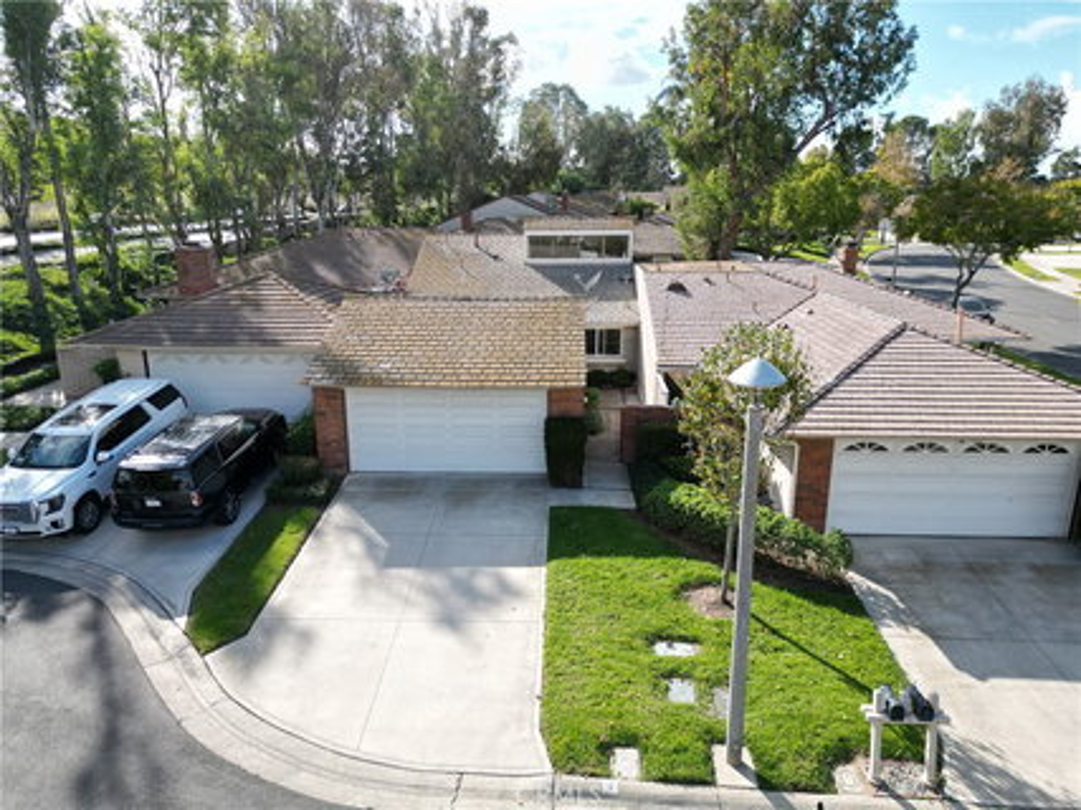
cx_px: 540
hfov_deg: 71.6
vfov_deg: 56.8
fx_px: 749
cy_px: 405
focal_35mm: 24
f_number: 1.7
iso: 200
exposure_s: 1/2500
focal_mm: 6.72
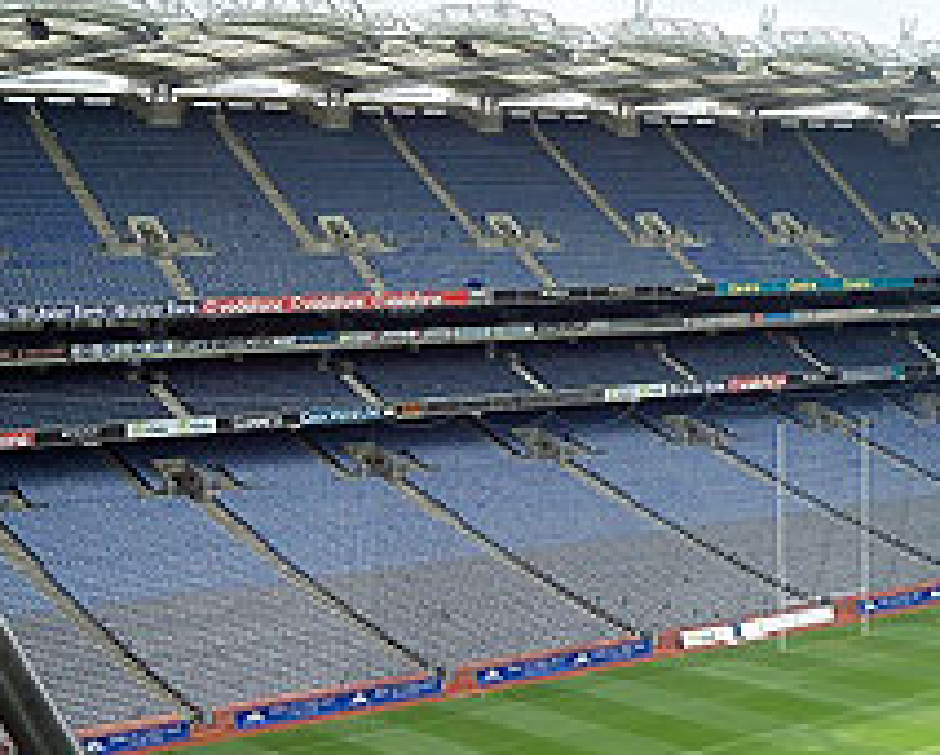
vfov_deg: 21.9
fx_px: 1950
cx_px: 635
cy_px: 318
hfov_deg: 26.9
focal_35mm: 70
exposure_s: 1/320
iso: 80
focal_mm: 5.7
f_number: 2.9
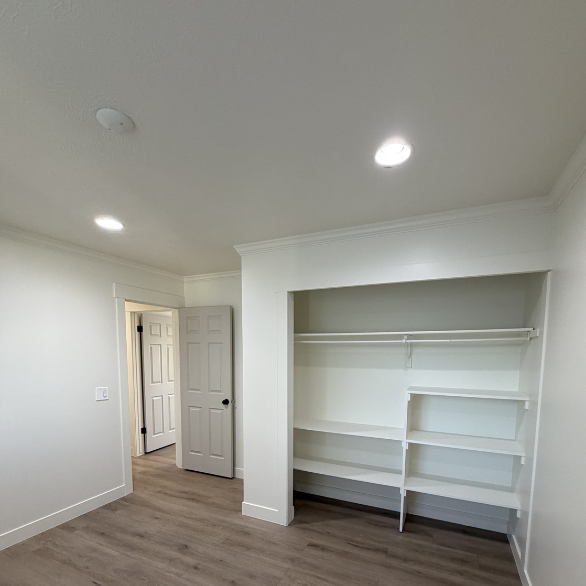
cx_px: 300
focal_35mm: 17
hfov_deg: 84.0
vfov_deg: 81.5
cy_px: 384
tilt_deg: -6.4
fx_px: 326
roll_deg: -0.7
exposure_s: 1/60
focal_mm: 2.22
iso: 200
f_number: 2.2
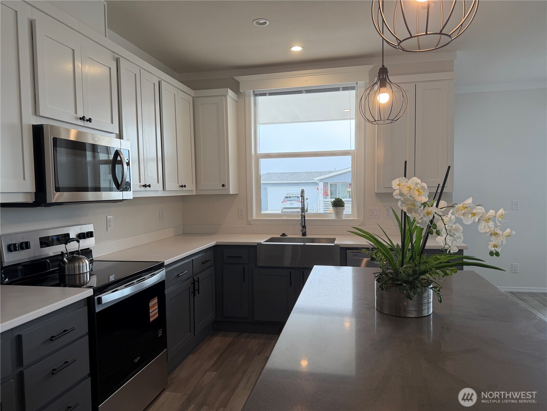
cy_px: 206
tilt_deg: -2.7
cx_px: 274
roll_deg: +1.3
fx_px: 379
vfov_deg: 56.8
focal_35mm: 24
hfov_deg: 71.6
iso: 100
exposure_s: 1/193
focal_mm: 6.76
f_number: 1.78
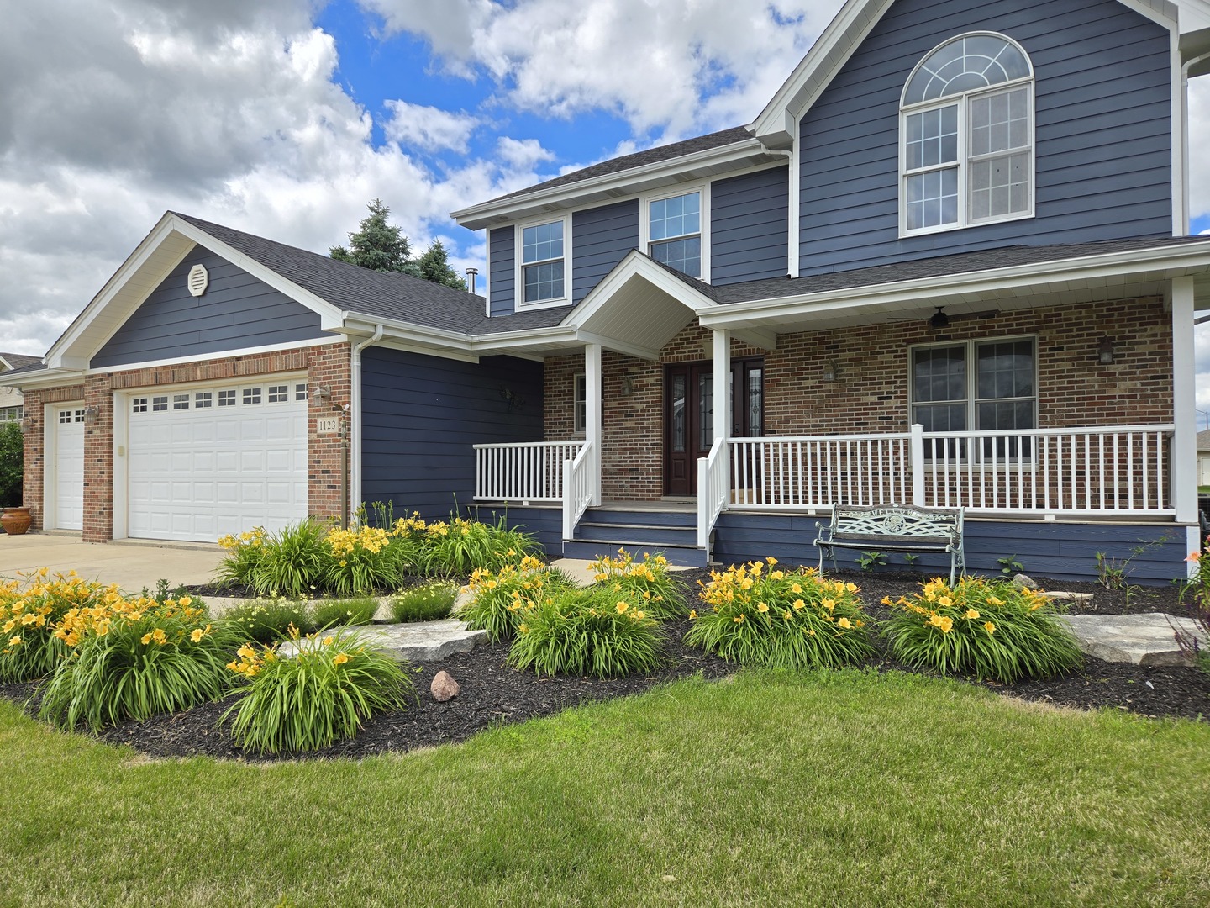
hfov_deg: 73.9
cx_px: 605
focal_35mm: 23
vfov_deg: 58.9
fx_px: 804
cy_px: 454
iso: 25
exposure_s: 1/1546
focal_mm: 5.4
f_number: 1.8
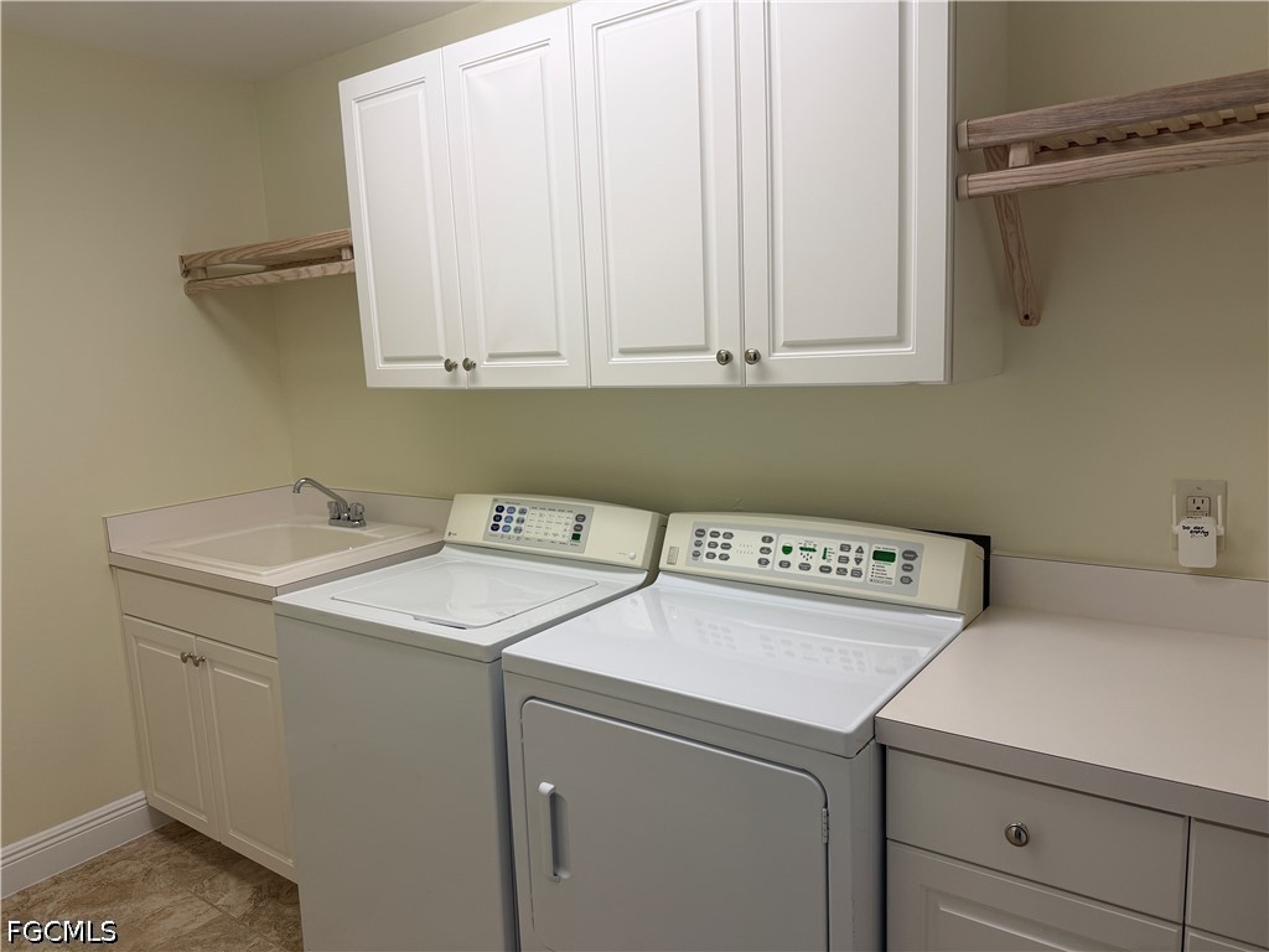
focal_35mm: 24
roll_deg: +2.4
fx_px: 880
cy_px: 476
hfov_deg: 71.6
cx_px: 634
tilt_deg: -8.6
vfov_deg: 56.8
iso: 100
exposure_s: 1/120
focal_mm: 6.76
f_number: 1.78
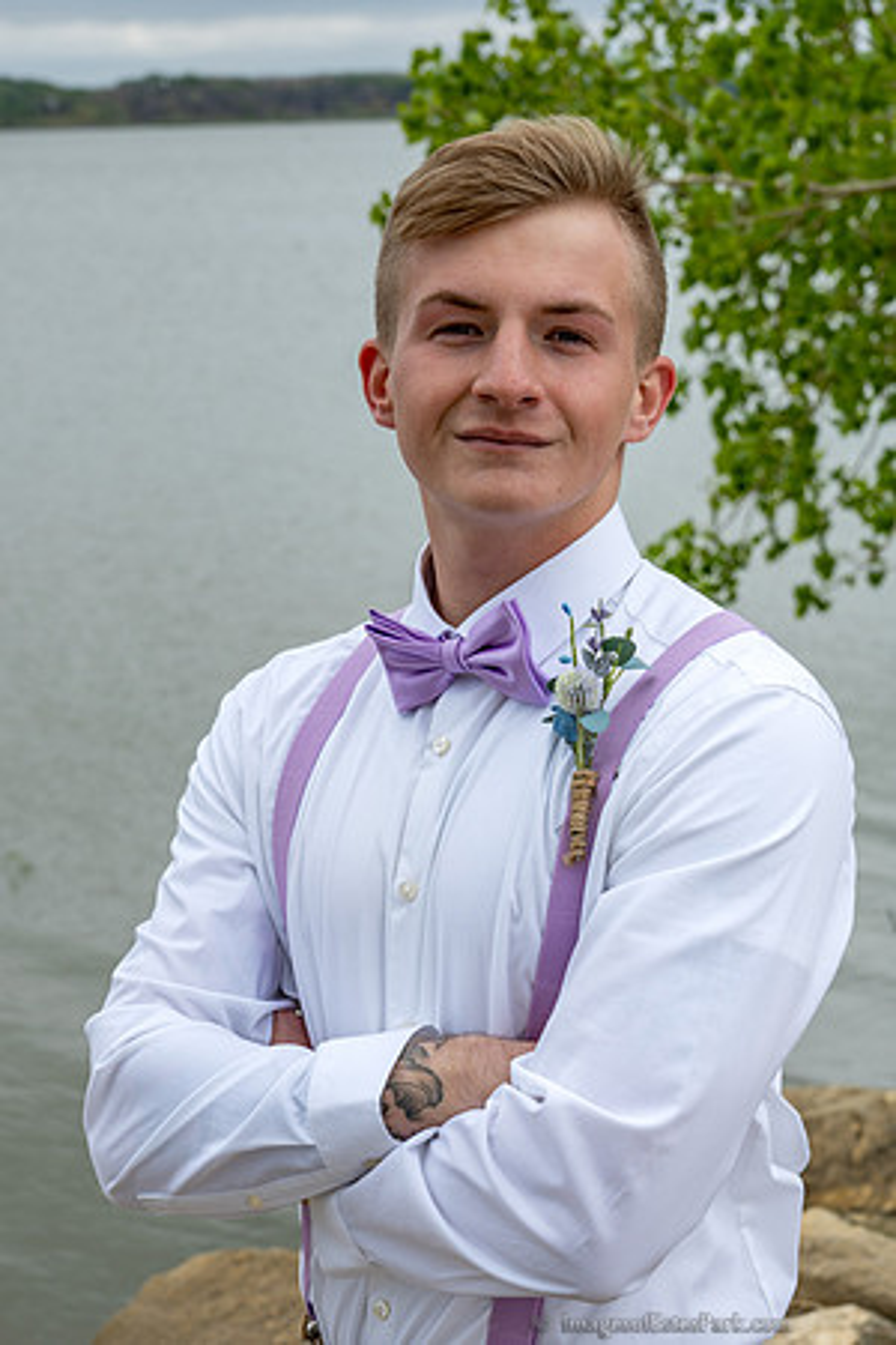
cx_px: 448
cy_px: 672
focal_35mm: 70
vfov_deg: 28.8
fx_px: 2613
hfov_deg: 19.5
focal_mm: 70
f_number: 8
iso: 100
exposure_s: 1/250
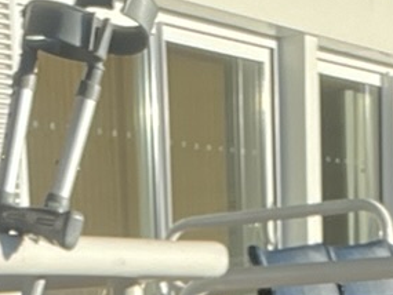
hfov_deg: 11.9
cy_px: 732
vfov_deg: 8.2
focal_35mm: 165
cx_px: 81
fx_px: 1874
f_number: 2.2
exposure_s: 1/140
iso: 25
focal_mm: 2.71
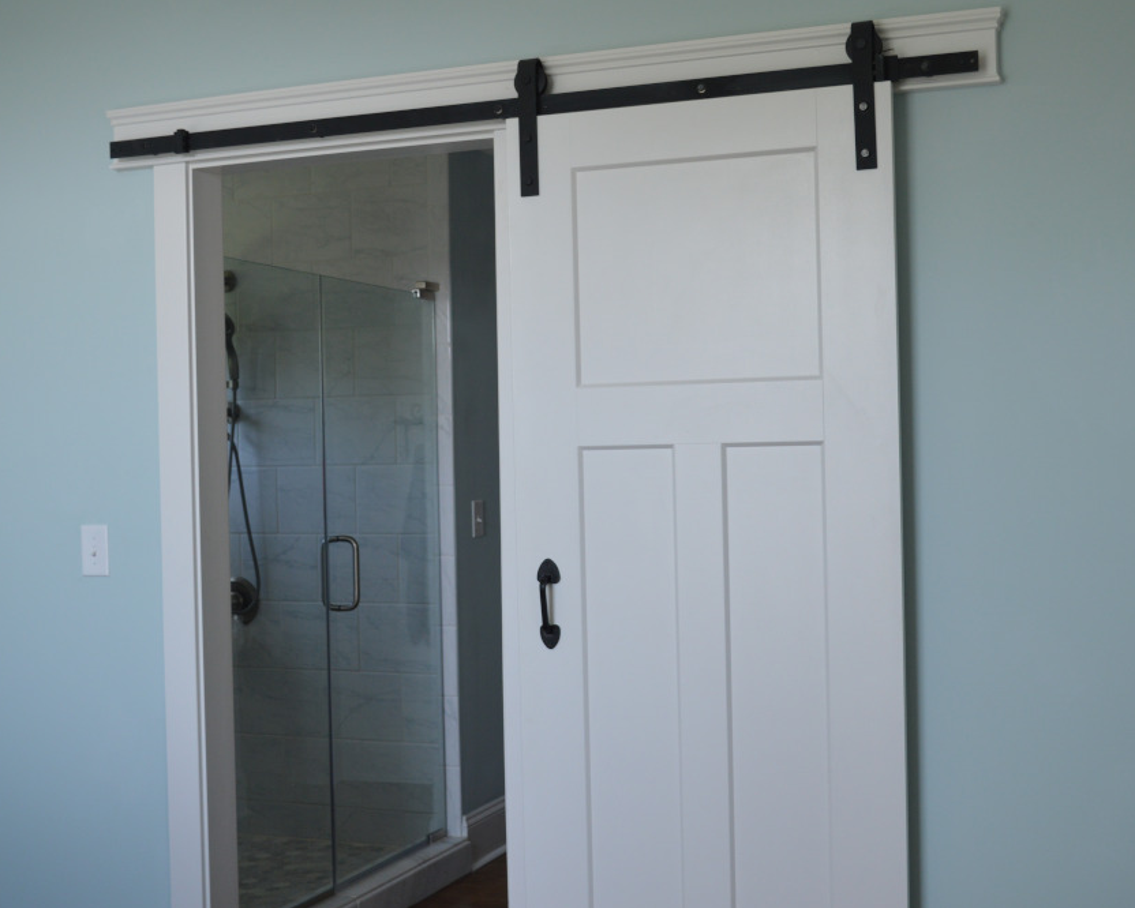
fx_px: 1512
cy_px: 463
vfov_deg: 33.4
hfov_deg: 41.1
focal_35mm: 45
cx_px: 613
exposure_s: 1/100
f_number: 5
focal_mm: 26
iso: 400
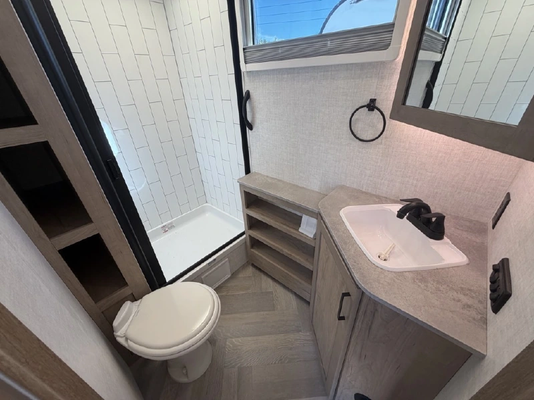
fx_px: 216
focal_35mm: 14
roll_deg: +4.5
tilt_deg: -30.9
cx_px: 267
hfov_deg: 102.1
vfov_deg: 85.7
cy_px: 200
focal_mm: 2.22
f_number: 2.2
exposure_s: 1/121
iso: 125
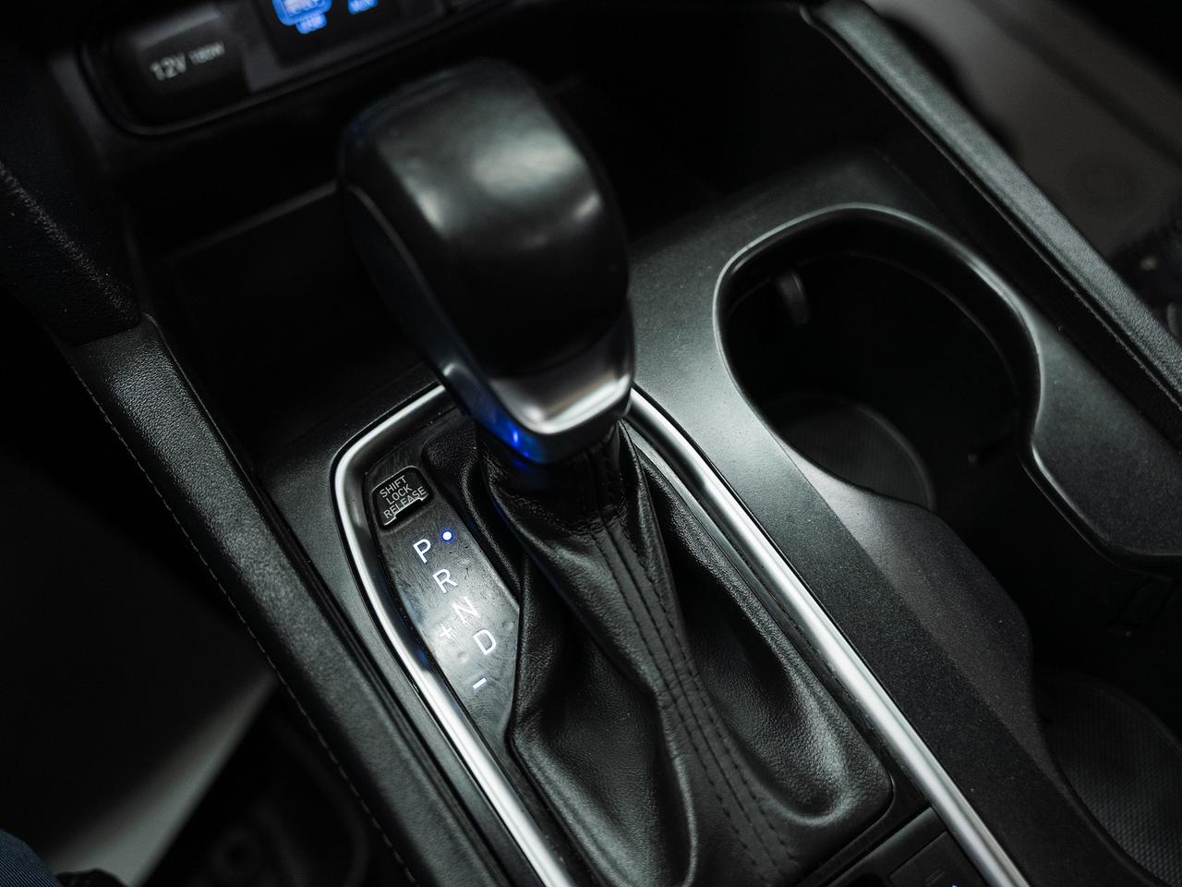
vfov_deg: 42.2
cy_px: 444
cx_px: 591
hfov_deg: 54.5
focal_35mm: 34
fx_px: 1149
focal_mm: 31.1
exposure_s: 1/40
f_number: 3.5
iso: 1000
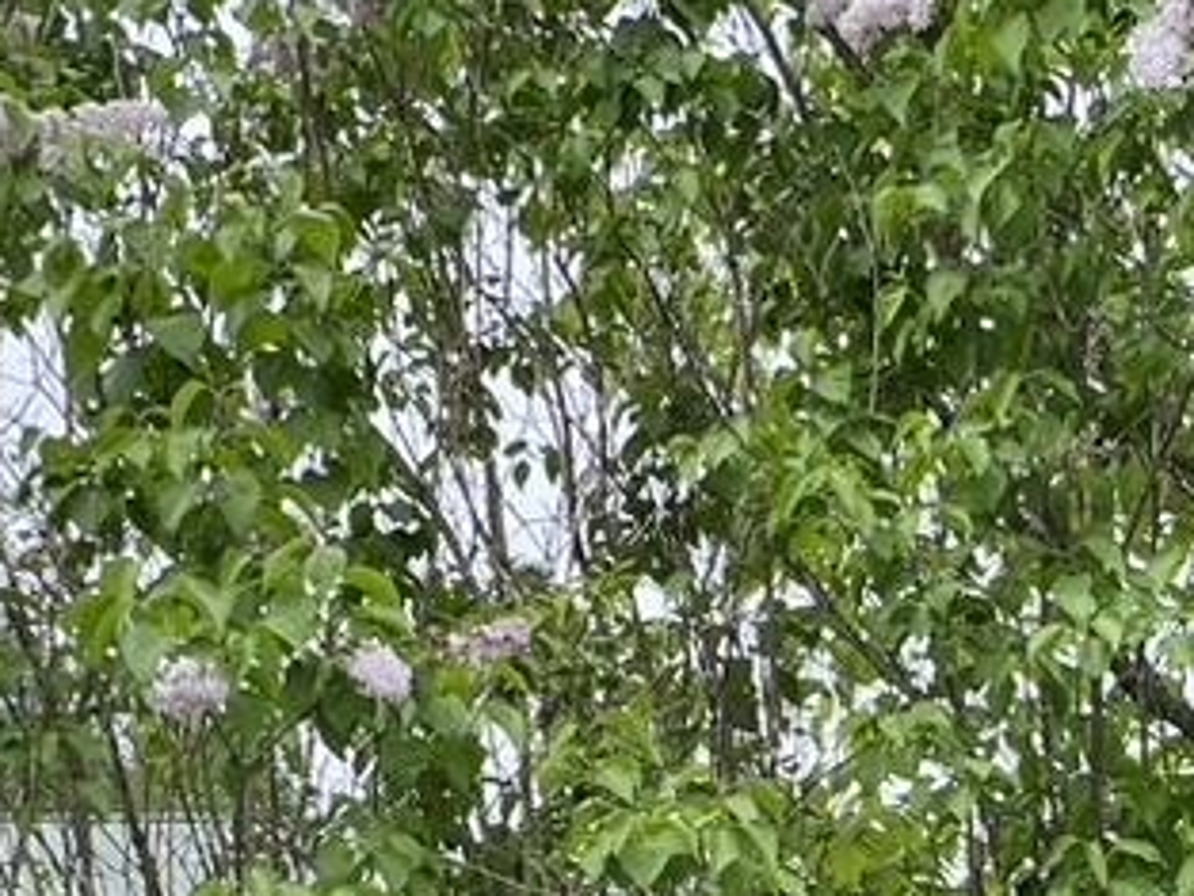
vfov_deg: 17.1
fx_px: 2933
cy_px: 820
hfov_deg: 23.0
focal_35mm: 85
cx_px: 652
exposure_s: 1/1117
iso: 50
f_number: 1.6
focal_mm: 5.1
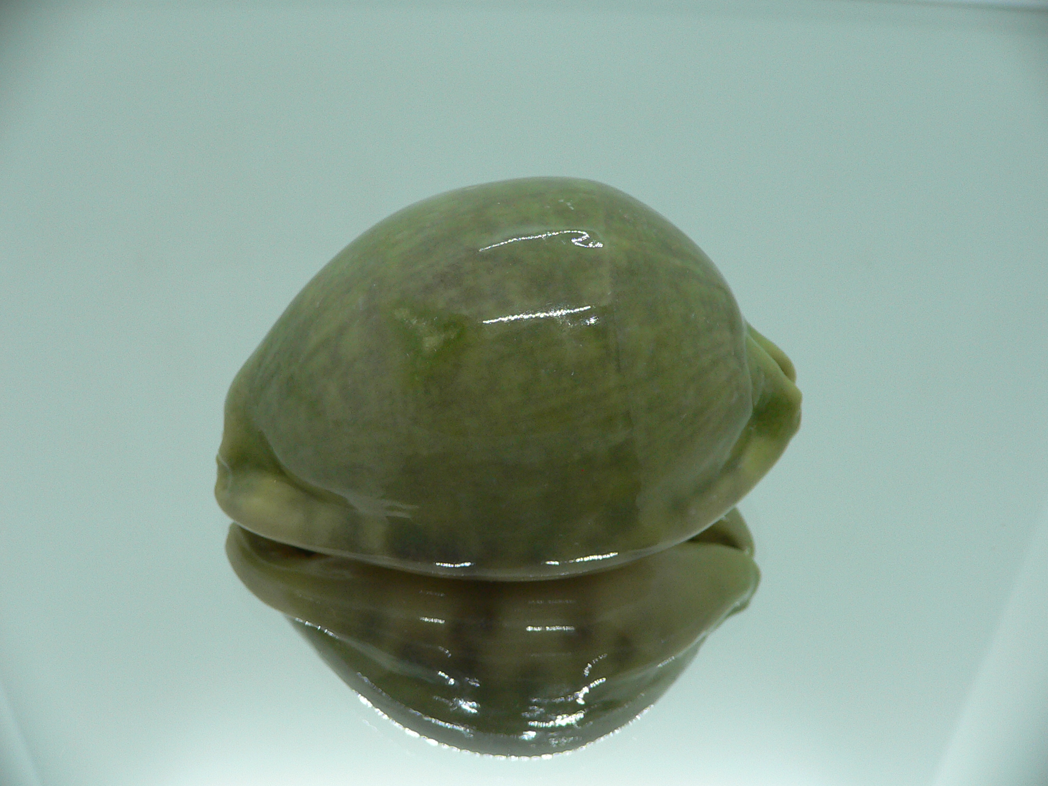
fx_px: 1060
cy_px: 393
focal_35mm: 35
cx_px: 524
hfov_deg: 52.6
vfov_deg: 40.7
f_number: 2.8
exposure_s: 1/60
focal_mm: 4.6
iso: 100
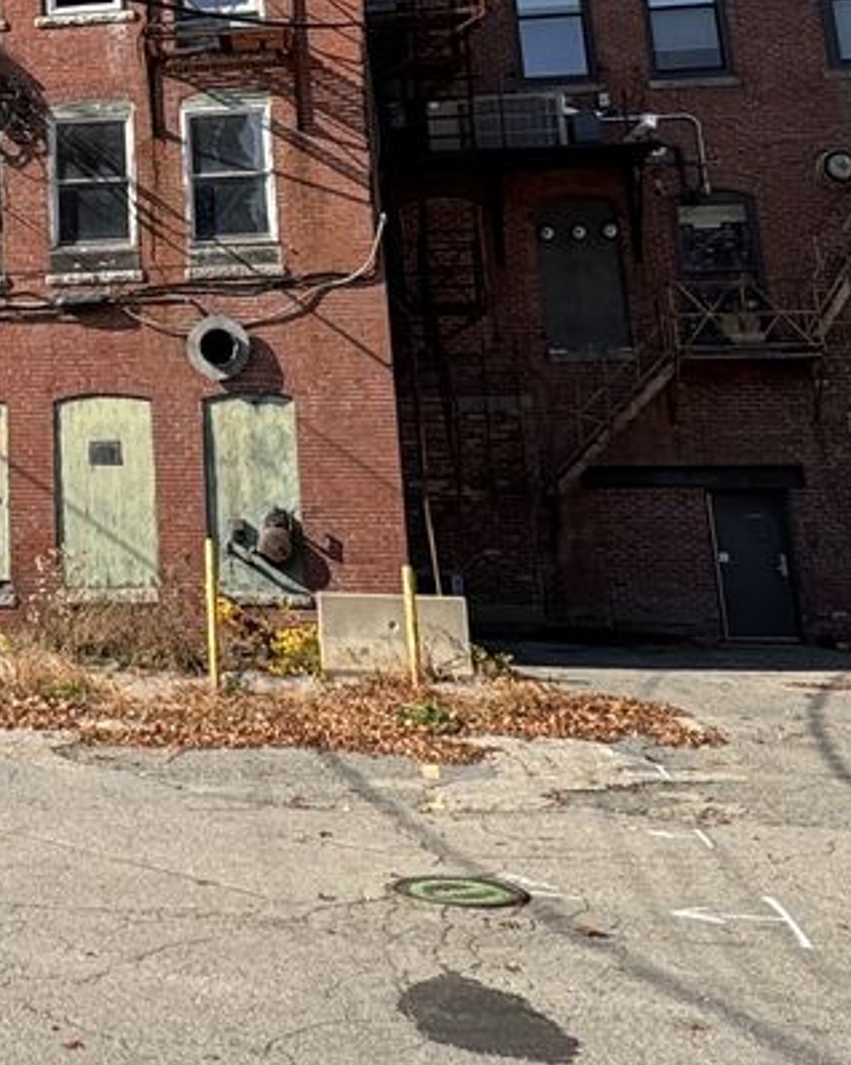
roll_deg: +0.1
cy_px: 16
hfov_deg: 25.3
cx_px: -118
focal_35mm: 55
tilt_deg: +16.2
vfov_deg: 31.7
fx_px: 1733
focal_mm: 2.22
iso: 50
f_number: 2.2
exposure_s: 1/515
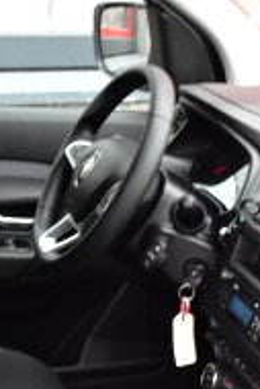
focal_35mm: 84
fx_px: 908
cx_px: 323
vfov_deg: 23.3
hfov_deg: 15.6
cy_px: 375
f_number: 3.5
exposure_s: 1/30
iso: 100
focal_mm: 4.25
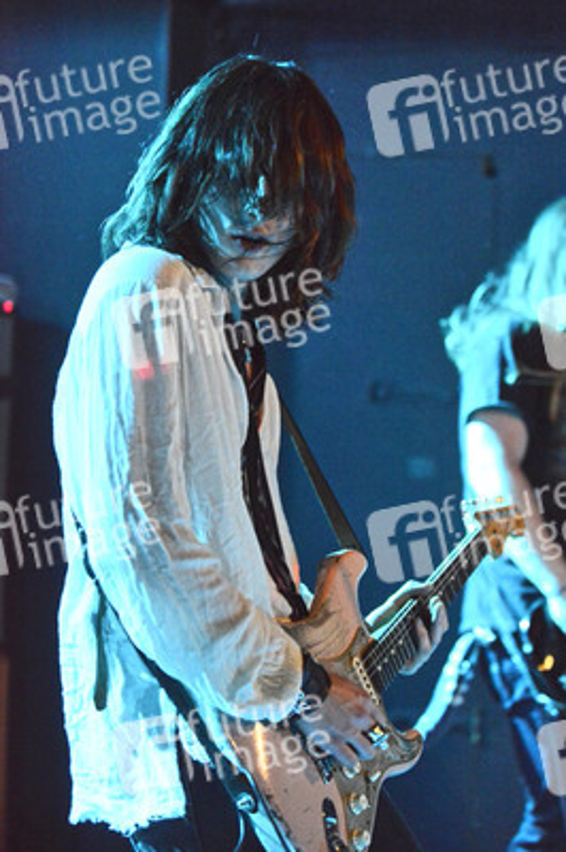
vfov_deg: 28.9
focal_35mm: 70
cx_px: 283
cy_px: 426
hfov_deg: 19.4
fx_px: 1654
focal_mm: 70
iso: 8063
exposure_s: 1/250
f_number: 2.8
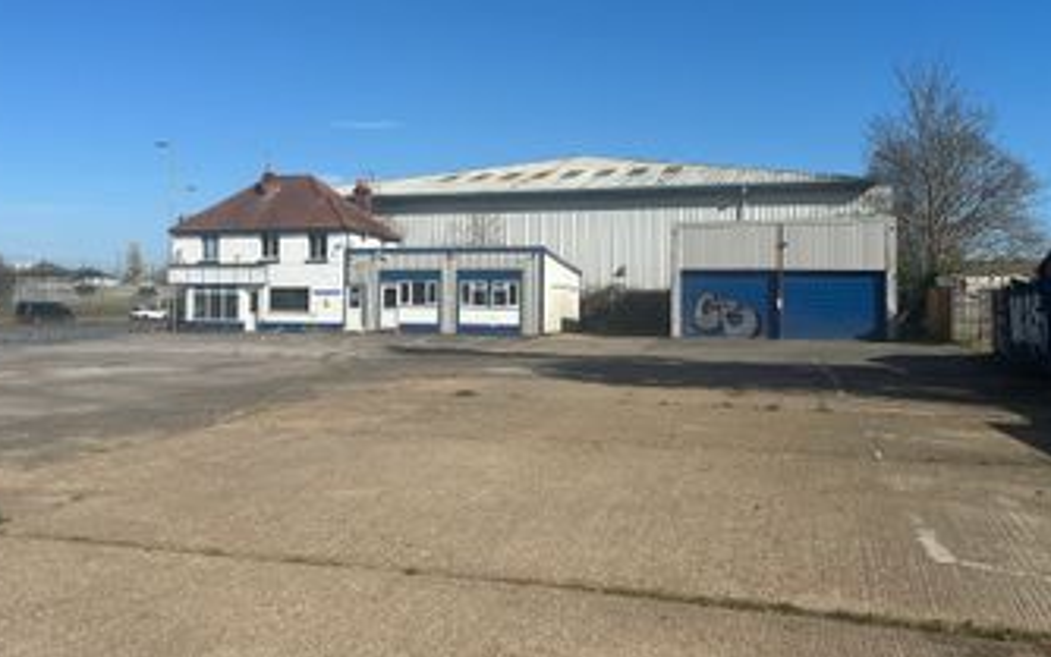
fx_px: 946
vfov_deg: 38.2
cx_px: 481
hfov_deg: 58.0
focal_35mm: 33
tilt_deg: +3.1
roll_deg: +0.0
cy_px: 258
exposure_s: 1/5076
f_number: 1.5
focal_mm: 5.7
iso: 50
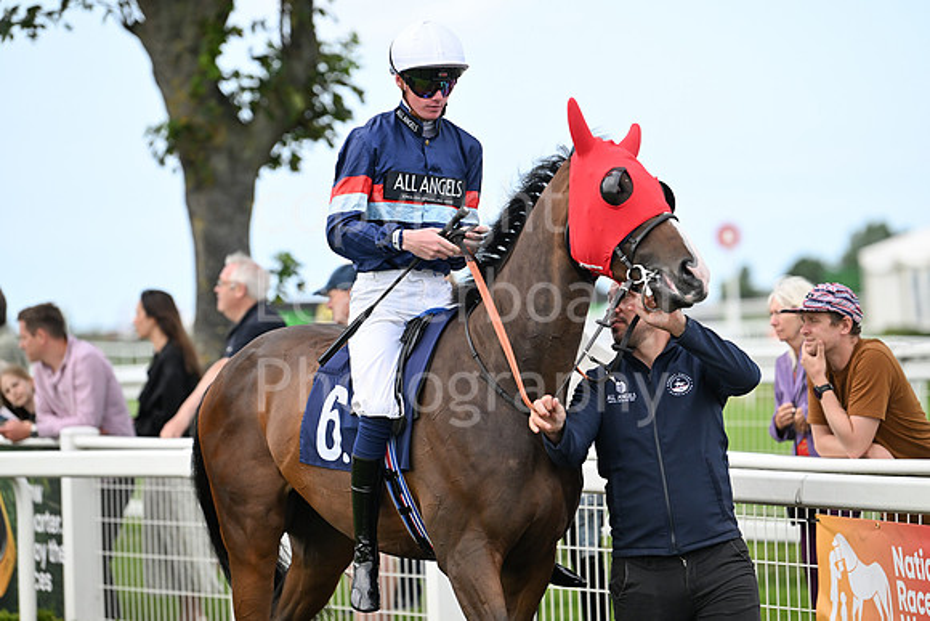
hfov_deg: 10.3
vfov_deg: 6.9
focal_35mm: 200
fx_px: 5168
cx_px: 465
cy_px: 310
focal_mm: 200
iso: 1250
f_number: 4
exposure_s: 1/5000
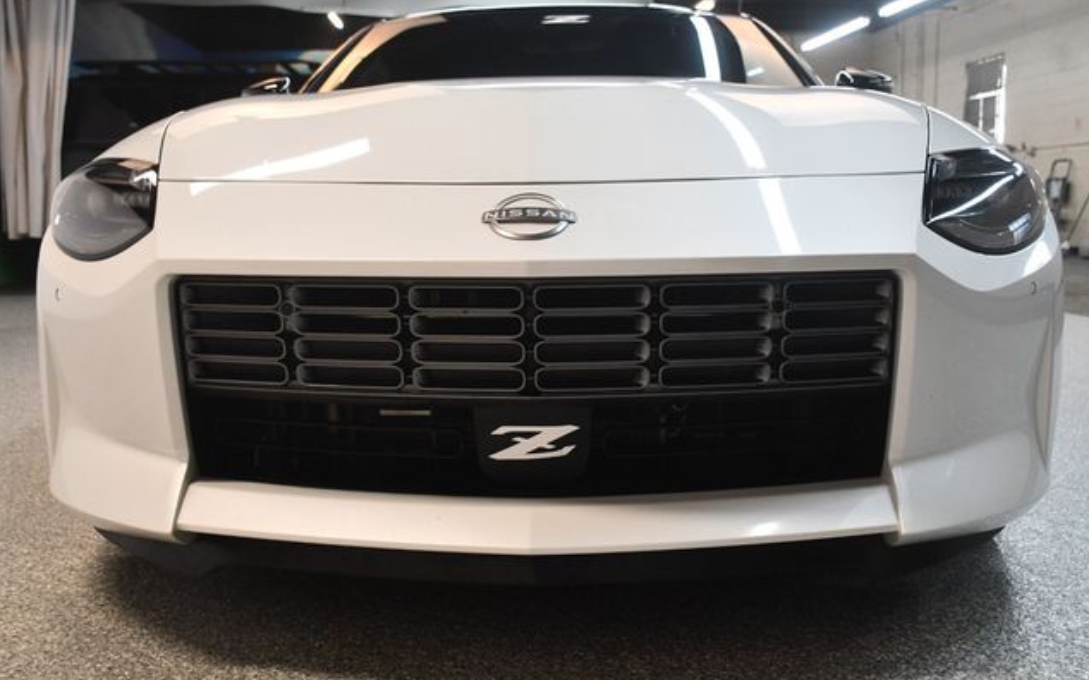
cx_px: 548
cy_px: 330
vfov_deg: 34.4
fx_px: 1098
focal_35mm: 37
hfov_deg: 52.8
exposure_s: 1/125
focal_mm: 24
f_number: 3.8
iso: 1600
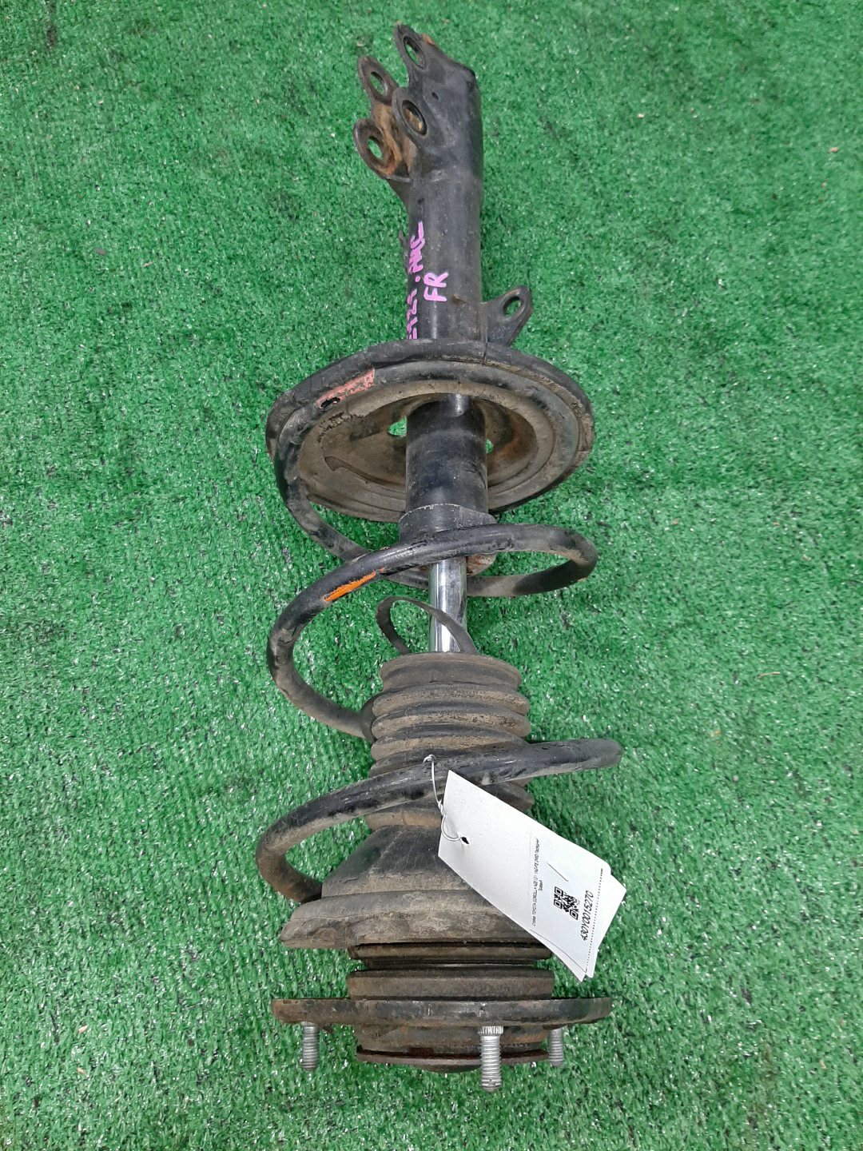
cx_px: 432
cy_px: 576
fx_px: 864
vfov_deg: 67.3
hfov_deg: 53.1
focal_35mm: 26
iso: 184
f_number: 1.7
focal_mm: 3.93
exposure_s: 1/33
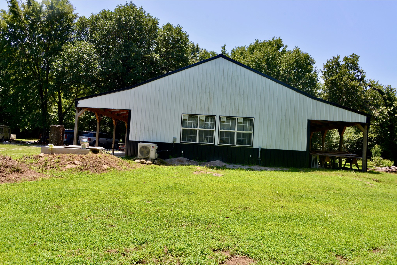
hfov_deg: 65.5
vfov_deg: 46.4
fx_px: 309
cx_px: 198
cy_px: 132
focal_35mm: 28
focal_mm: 28
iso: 320
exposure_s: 1/320
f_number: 9
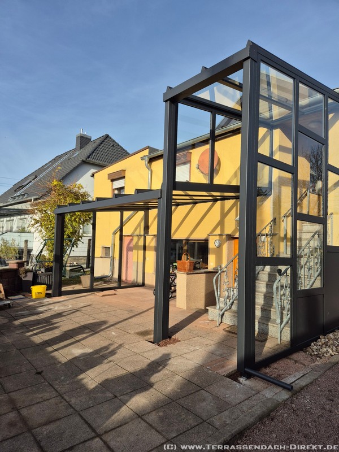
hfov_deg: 58.9
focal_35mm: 23
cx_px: 170
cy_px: 226
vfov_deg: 73.9
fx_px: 300
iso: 25
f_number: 1.8
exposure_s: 1/1752
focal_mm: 5.4
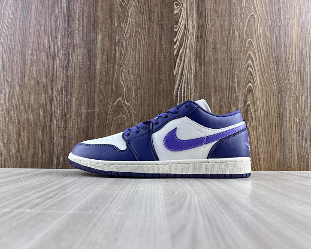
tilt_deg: +2.9
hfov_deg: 62.2
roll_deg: -0.4
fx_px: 258
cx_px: 161
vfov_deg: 51.5
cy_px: 128
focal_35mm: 28
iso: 32
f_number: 1.5
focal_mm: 5.7
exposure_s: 1/148
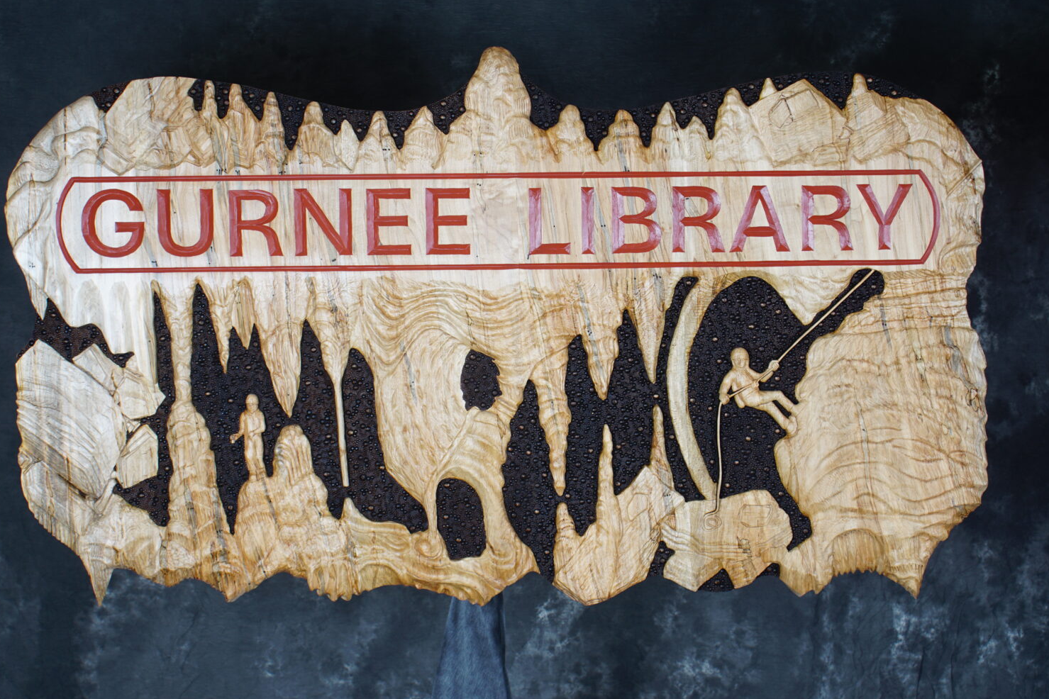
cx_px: 523
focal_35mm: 55
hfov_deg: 36.5
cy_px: 350
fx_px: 1589
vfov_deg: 24.8
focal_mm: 35
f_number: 8
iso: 100
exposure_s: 1/125
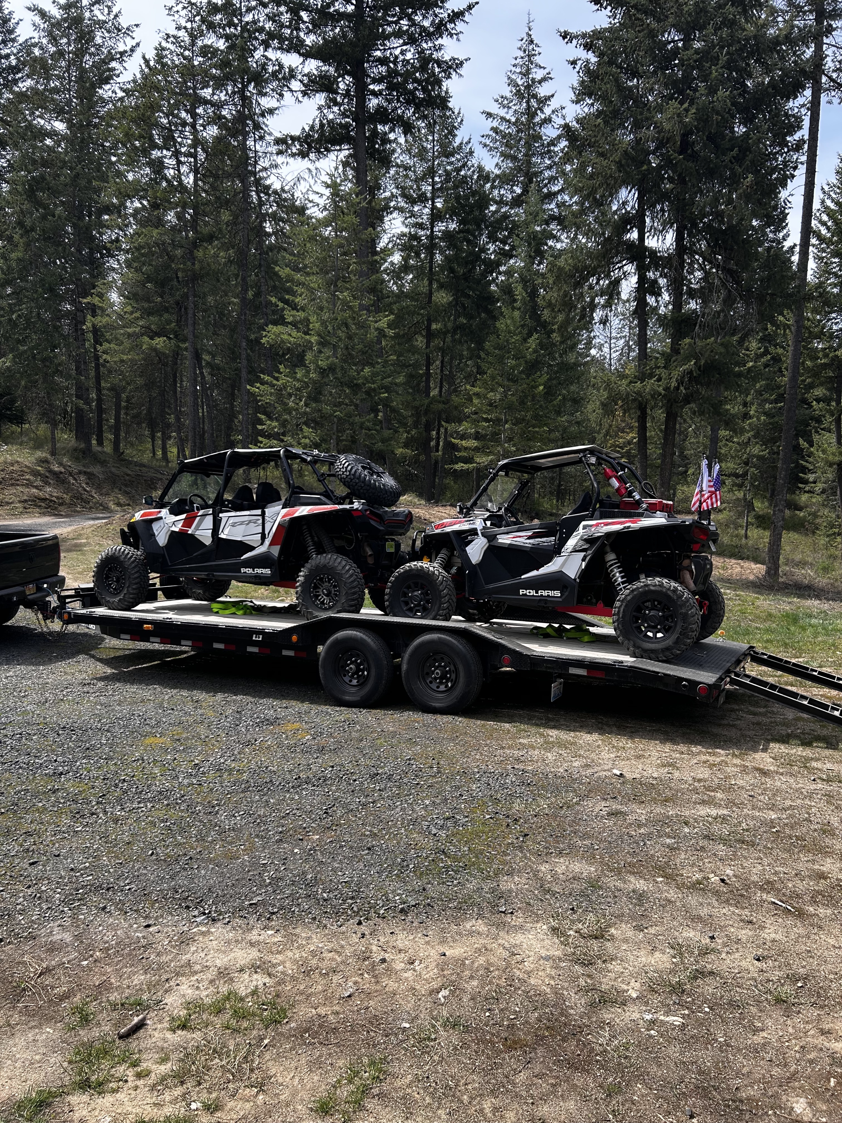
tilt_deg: -2.3
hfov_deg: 53.1
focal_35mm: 26
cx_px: 421
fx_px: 843
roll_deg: +0.4
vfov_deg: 67.3
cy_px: 562
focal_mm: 5.7
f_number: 1.5
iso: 50
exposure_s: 1/1669
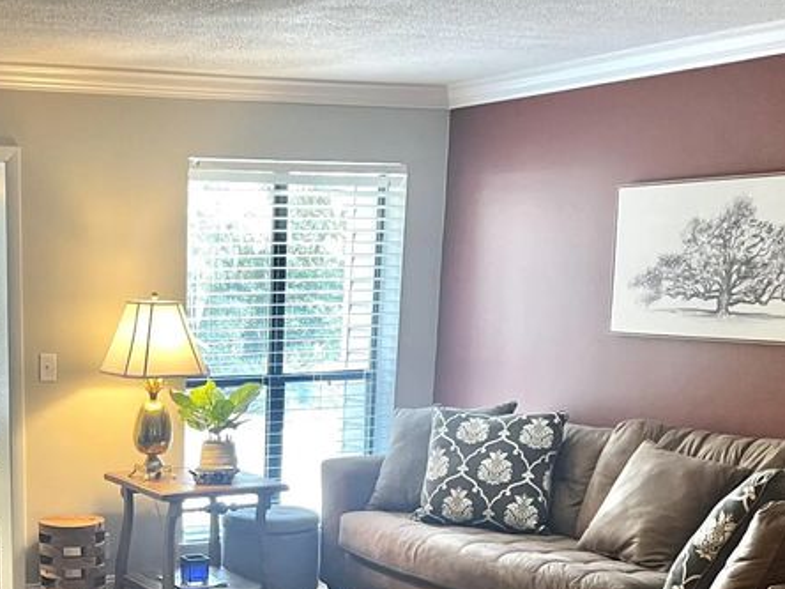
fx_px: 1361
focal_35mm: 60
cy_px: 559
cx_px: 117
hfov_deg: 31.1
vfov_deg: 23.6
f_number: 1.6
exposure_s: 1/60
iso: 160
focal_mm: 5.1
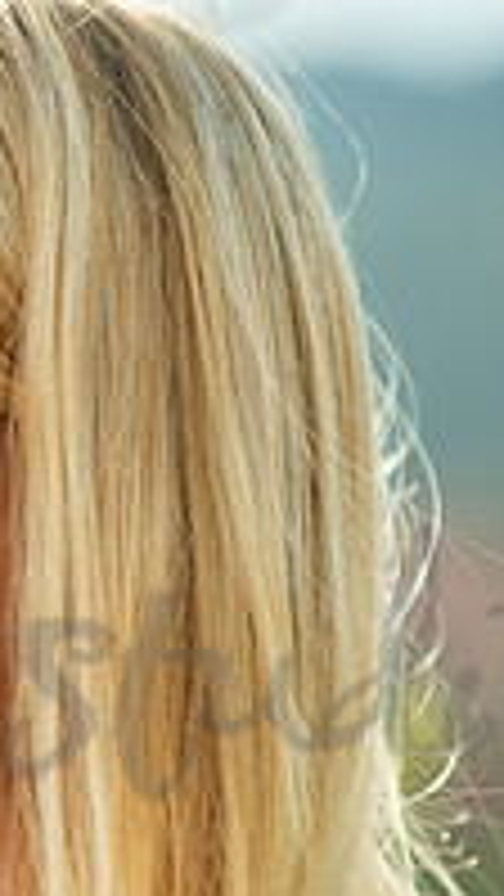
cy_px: 653
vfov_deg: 8.3
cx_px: -513
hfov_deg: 4.6
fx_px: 6175
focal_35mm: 260
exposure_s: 1/1250
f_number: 2.2
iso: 200
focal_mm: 85
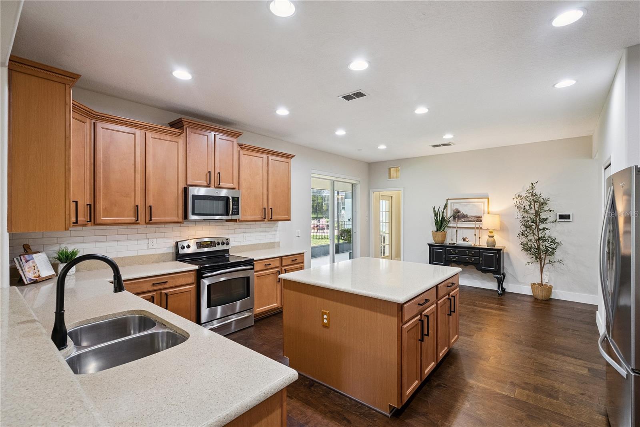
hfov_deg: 96.7
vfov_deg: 73.8
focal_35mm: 16
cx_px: 320
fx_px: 285
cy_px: 214
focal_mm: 16
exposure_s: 1/60
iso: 3200
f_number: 9
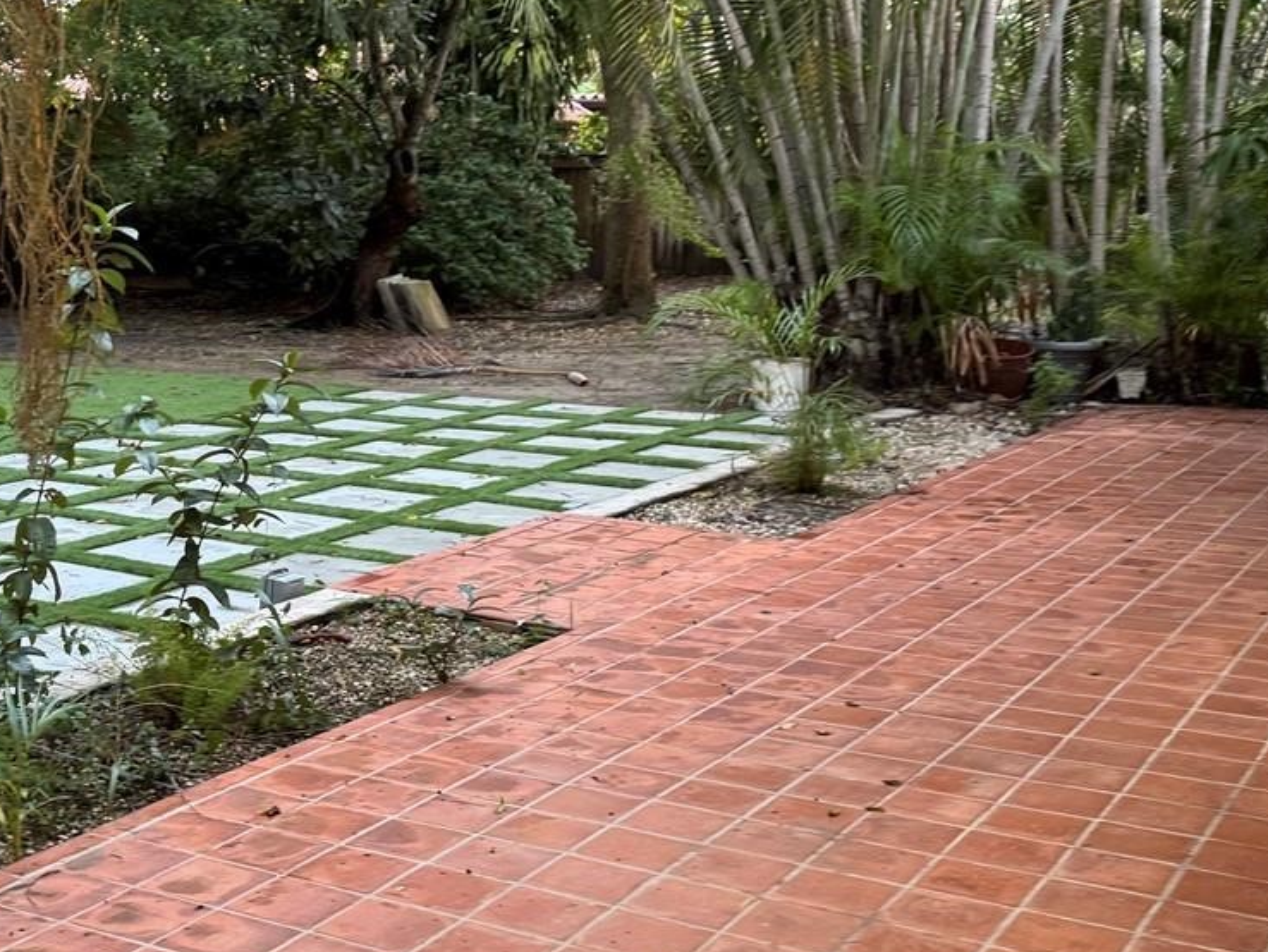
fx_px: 1905
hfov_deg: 35.7
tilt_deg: -5.9
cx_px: 277
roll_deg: +0.2
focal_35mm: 52
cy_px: 381
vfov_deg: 28.0
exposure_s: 1/60
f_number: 1.78
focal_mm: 6.76
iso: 200
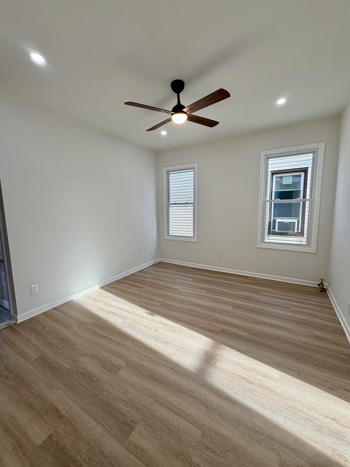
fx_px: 189
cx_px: 175
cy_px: 234
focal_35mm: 14
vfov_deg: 102.1
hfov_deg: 85.7
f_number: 2.2
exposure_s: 1/111
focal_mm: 2.22
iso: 50
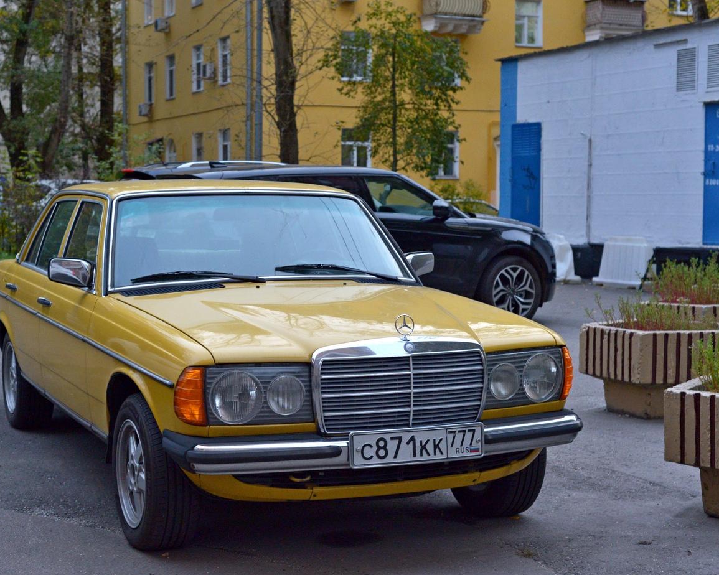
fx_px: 1213
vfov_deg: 26.7
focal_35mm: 57
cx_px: 311
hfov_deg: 33.0
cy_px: 292
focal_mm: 50
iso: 1600
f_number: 5.6
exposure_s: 1/100
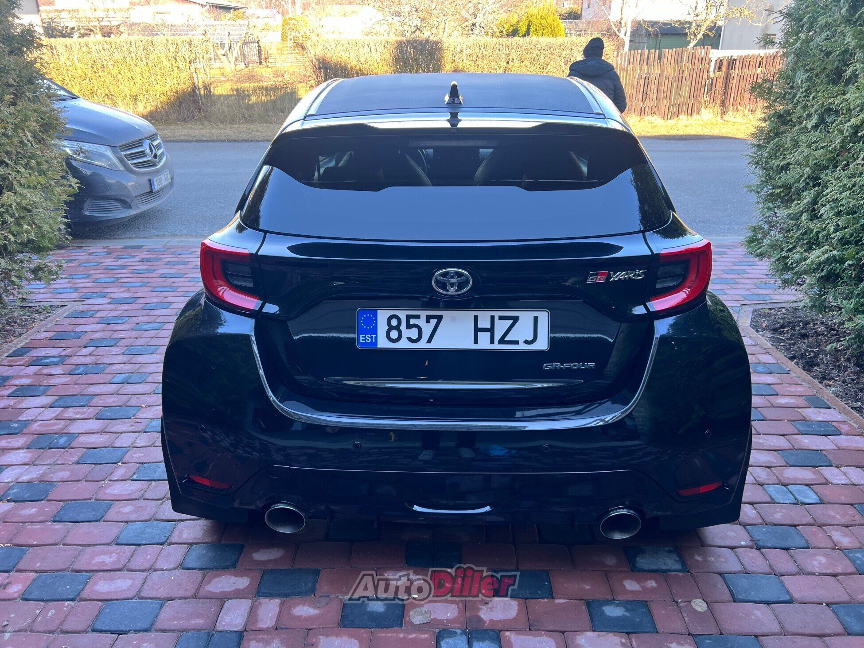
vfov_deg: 53.1
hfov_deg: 67.3
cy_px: 324
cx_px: 432
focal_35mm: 26
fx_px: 649
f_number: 1.5
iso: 40
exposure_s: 1/121
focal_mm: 5.7
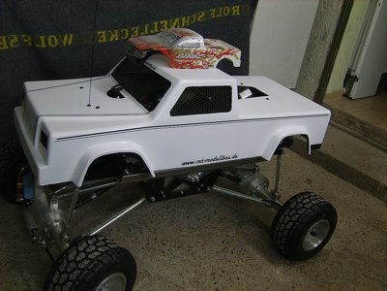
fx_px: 391
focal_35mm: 35
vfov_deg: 40.7
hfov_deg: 52.6
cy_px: 146
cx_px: 194
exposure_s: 1/30
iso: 75
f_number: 2.8
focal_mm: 5.8
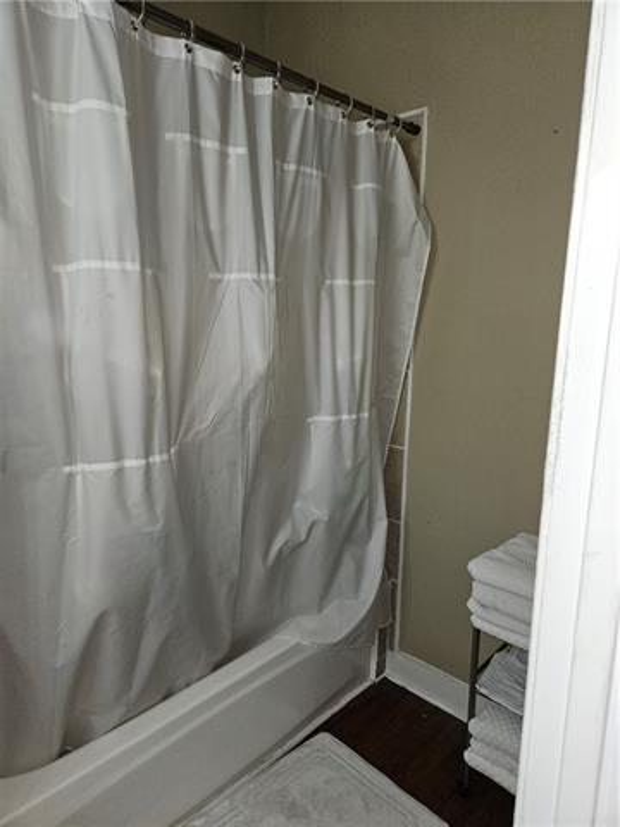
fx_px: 549
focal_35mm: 23
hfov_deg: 58.9
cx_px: 310
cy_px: 414
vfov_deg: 73.9
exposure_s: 1/40
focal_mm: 5.4
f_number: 1.8
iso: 100
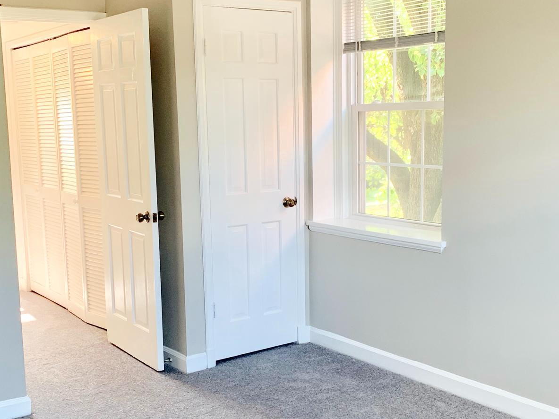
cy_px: 238
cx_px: 287
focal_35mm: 45
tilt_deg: -9.8
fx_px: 727
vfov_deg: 32.1
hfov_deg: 42.1
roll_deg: +2.3
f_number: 1.8
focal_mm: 4.25
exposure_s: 1/60
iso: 80
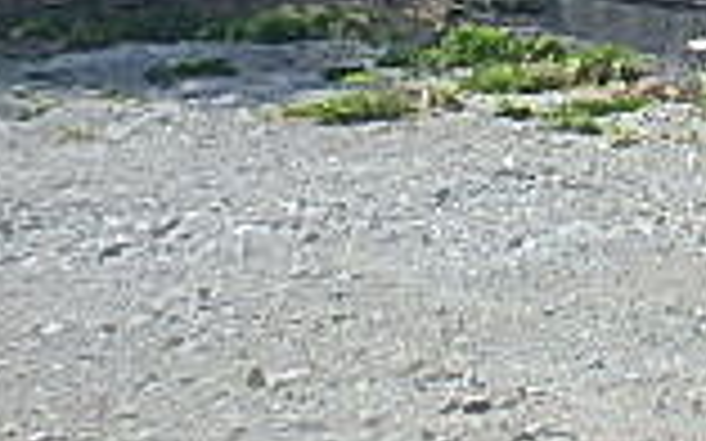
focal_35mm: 91
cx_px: 1403
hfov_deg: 17.0
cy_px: -486
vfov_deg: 12.4
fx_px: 1750
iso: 125
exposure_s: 1/800
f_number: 3.5
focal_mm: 3.7
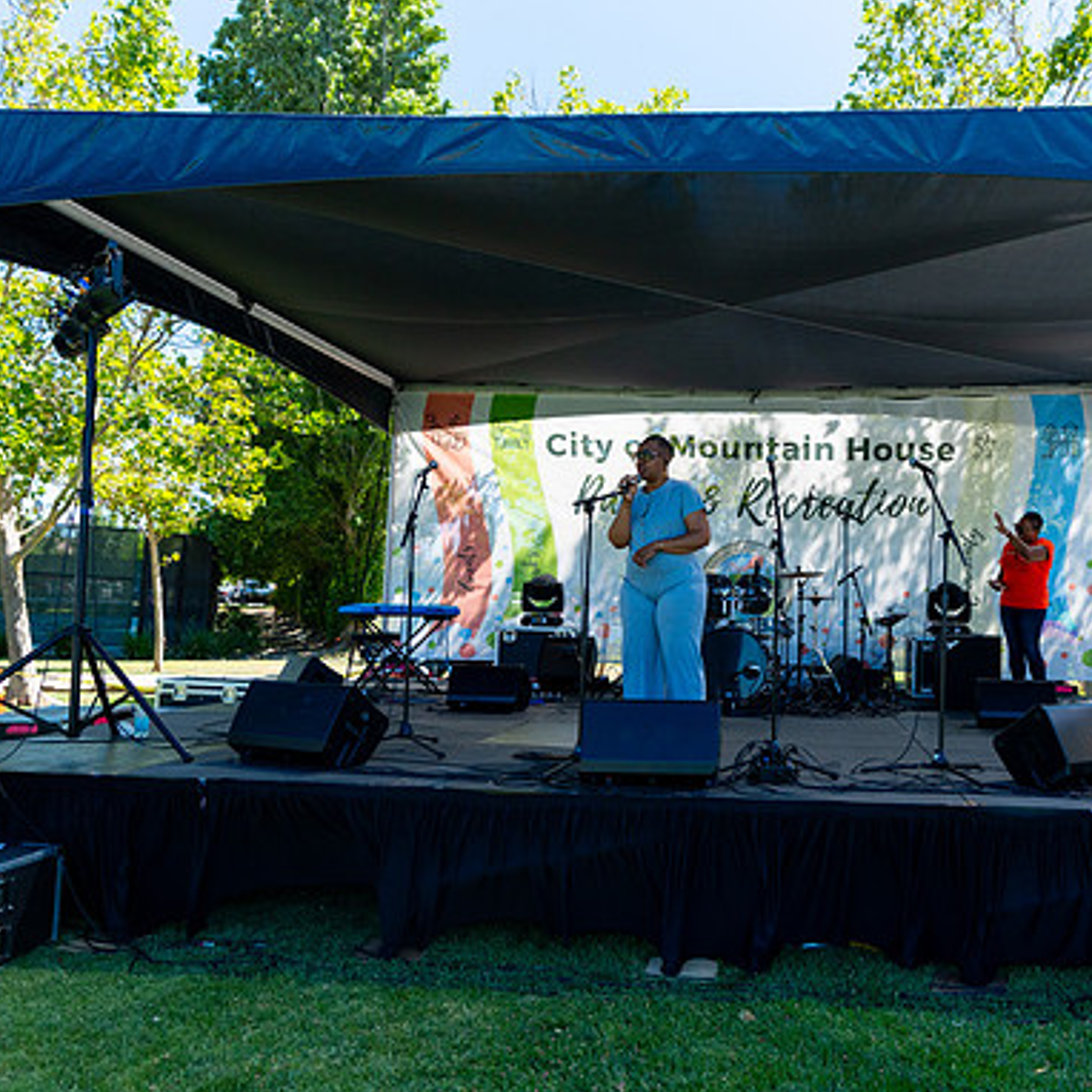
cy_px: 550
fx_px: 1106
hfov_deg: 51.7
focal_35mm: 31
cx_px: 718
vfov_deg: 52.5
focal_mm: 24
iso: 160
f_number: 2.8
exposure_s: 1/4000
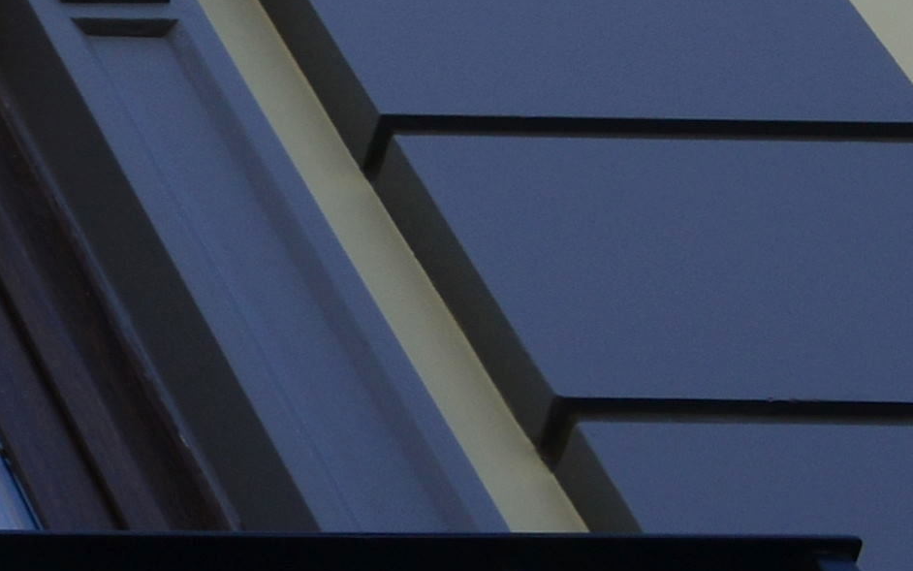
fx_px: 6147
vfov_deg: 5.3
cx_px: -2204
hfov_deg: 7.2
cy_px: -276
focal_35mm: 247
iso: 400
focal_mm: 31
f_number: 13
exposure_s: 1/250
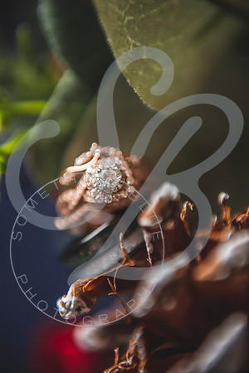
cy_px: 186
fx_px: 726
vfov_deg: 28.8
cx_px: 124
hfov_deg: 19.5
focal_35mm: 70
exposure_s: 1/125
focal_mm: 70
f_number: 2.8
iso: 500
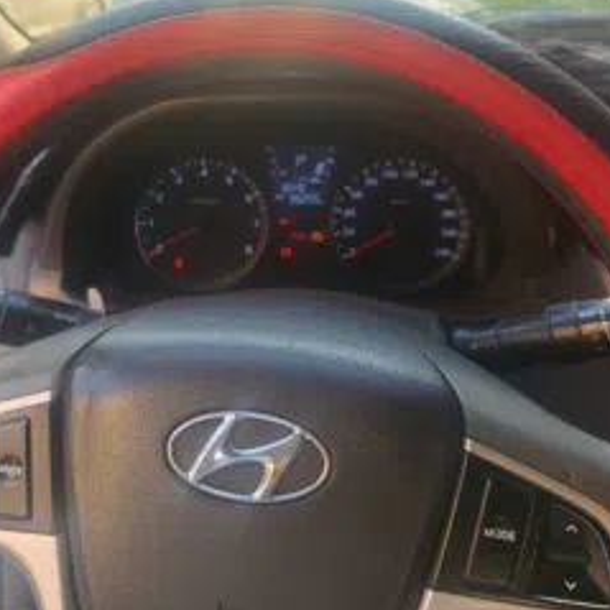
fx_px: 678
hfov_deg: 48.4
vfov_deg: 47.4
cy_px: 186
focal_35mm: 34
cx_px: 271
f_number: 1.7
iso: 200
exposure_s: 1/100
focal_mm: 5.35
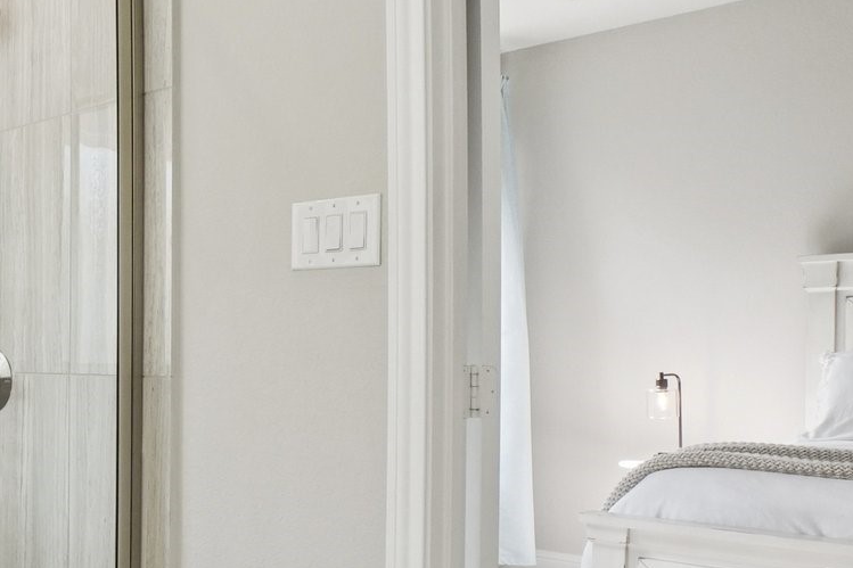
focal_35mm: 41
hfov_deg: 37.8
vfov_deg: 32.4
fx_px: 971
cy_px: 365
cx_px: -129
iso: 400
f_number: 8
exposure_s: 1/80
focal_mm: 10
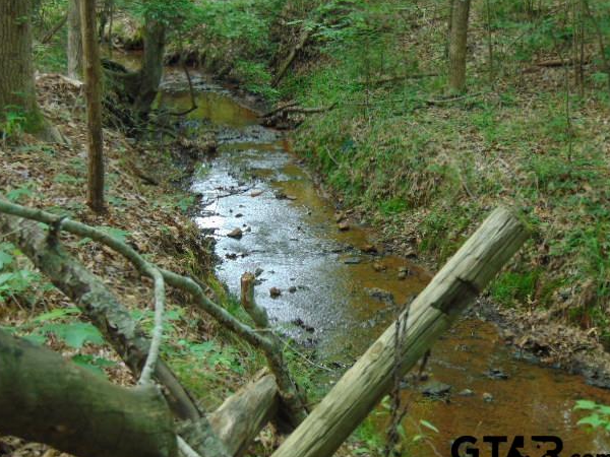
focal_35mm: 64
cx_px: 288
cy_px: 222
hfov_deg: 30.3
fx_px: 1128
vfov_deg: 22.9
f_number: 3.6
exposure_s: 1/40
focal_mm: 10.8
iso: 100
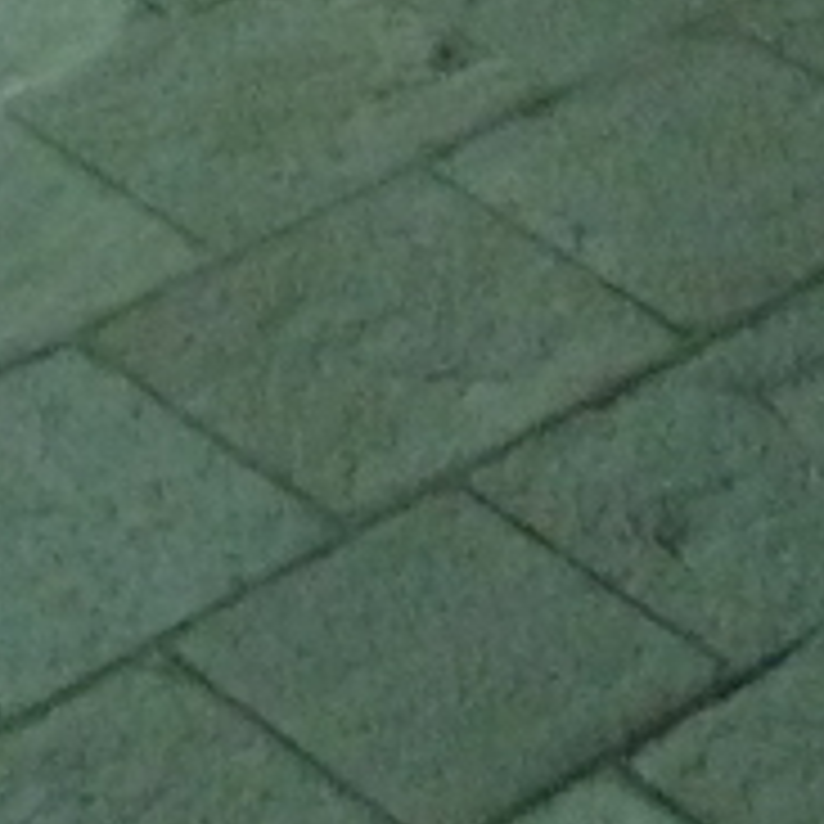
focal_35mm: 193
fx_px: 5198
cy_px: -1360
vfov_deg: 8.1
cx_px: -707
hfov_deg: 8.7
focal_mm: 4.1
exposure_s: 1/20
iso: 400
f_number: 3.3
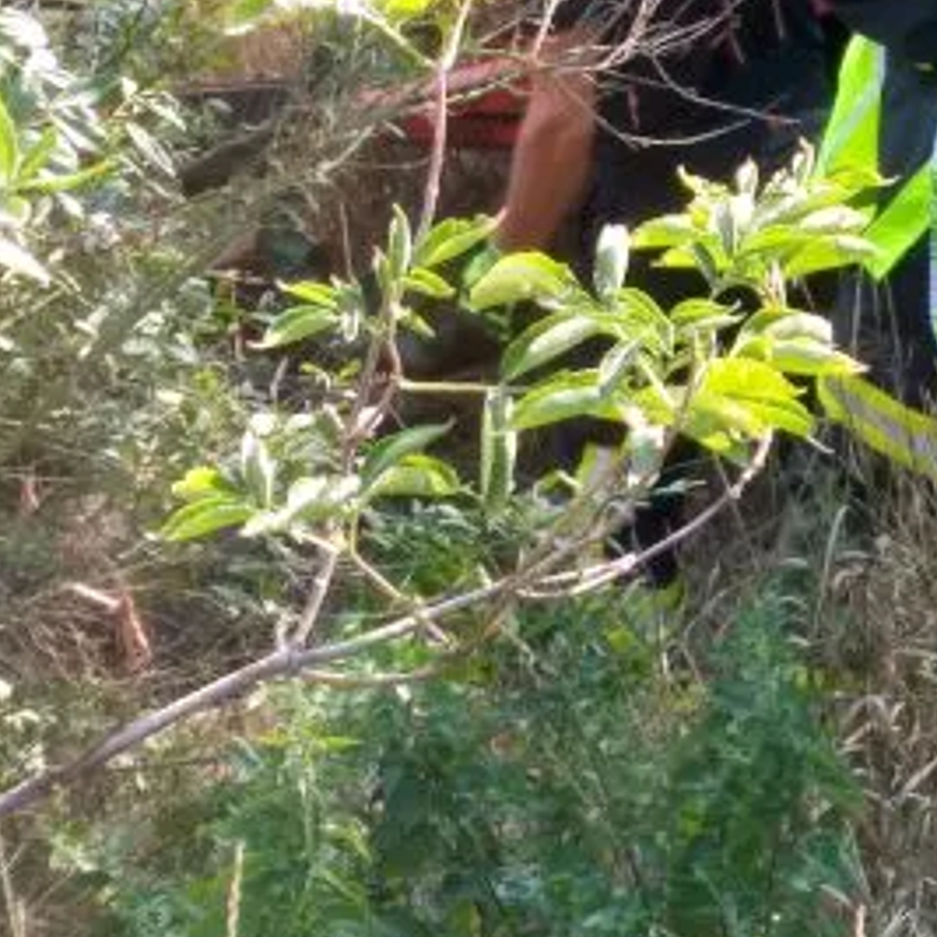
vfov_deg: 30.0
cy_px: 216
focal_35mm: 56
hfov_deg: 27.7
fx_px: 1715
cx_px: 1049
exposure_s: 1/121
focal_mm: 3.54
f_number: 2
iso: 100
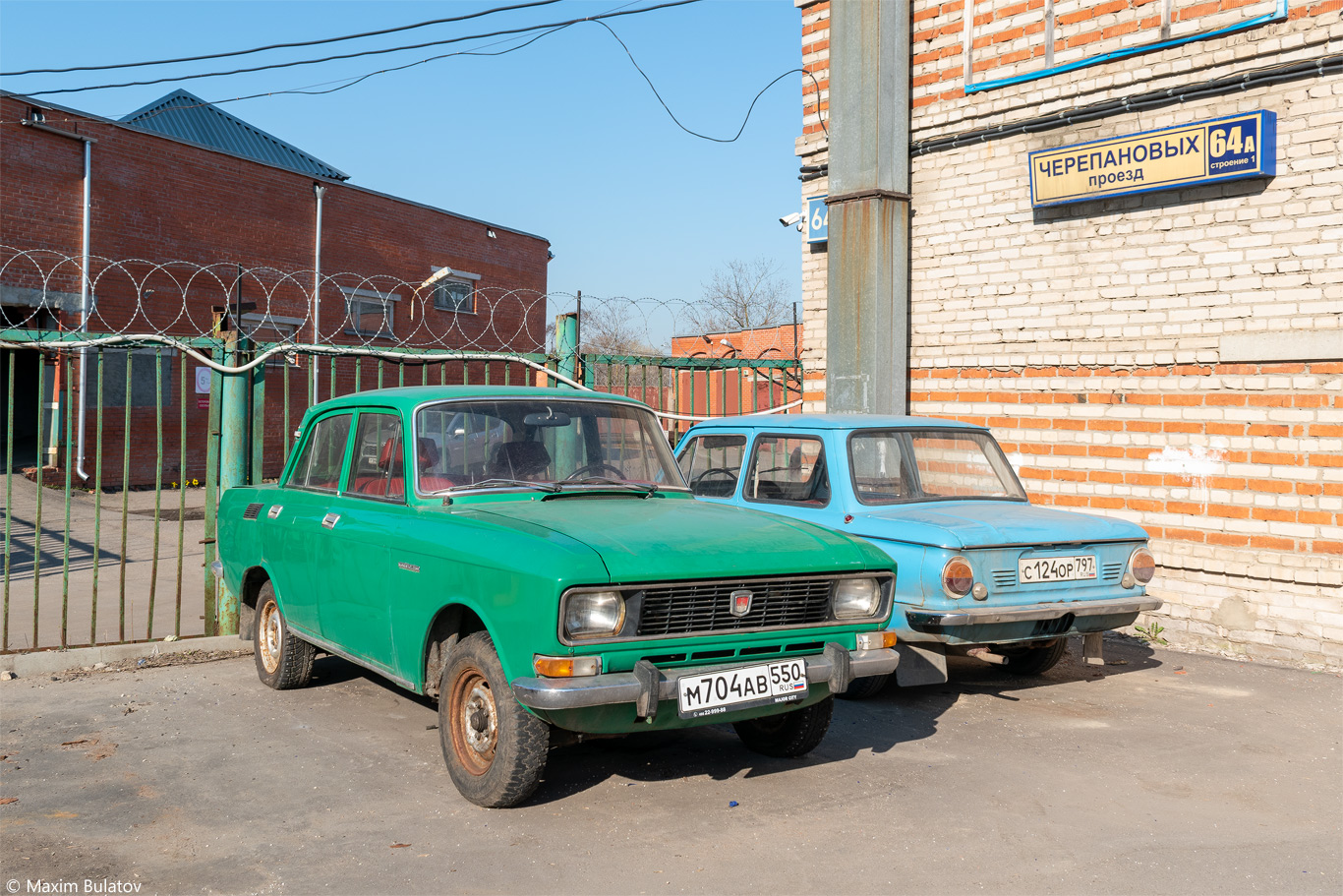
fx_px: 1119
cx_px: 672
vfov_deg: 43.6
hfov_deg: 61.9
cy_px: 448
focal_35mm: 30
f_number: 8
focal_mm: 20
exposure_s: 1/250
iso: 100
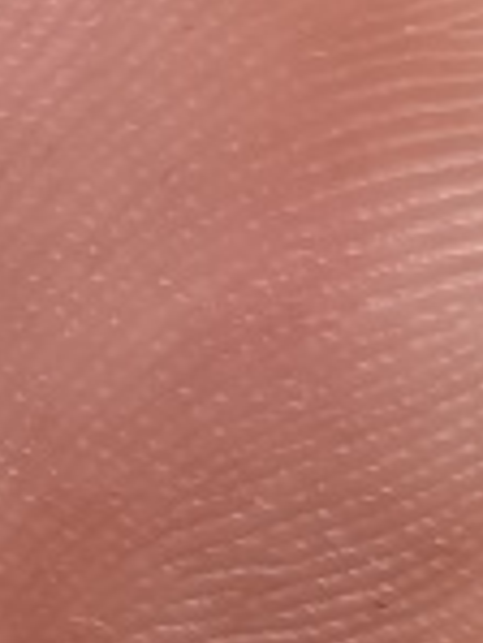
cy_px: -19
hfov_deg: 7.2
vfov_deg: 10.9
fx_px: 3325
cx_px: -1048
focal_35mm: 179
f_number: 1.8
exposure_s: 1/785
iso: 101
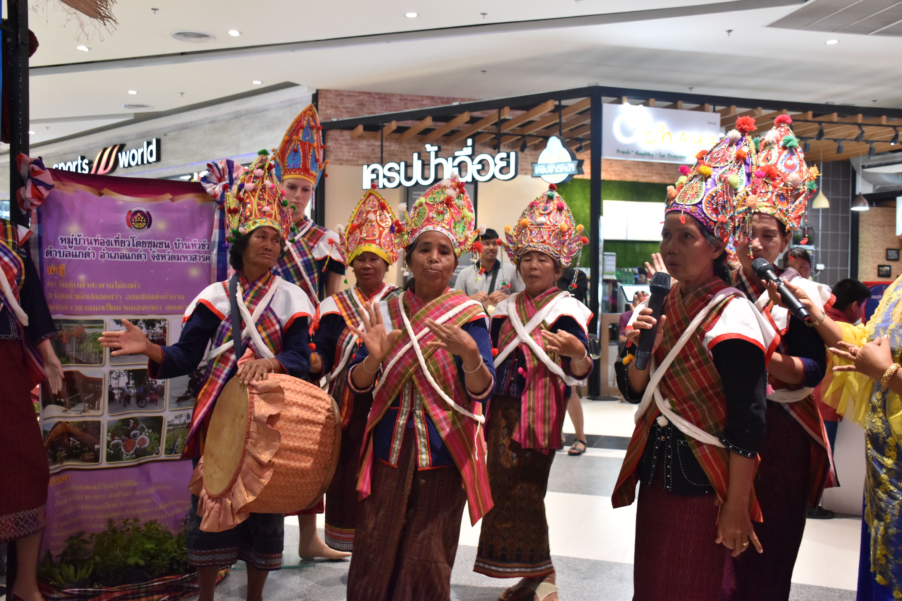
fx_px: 864
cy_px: 300
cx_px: 451
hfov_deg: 55.1
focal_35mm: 34
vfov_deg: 38.4
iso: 1250
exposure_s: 1/100
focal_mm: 23
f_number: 5
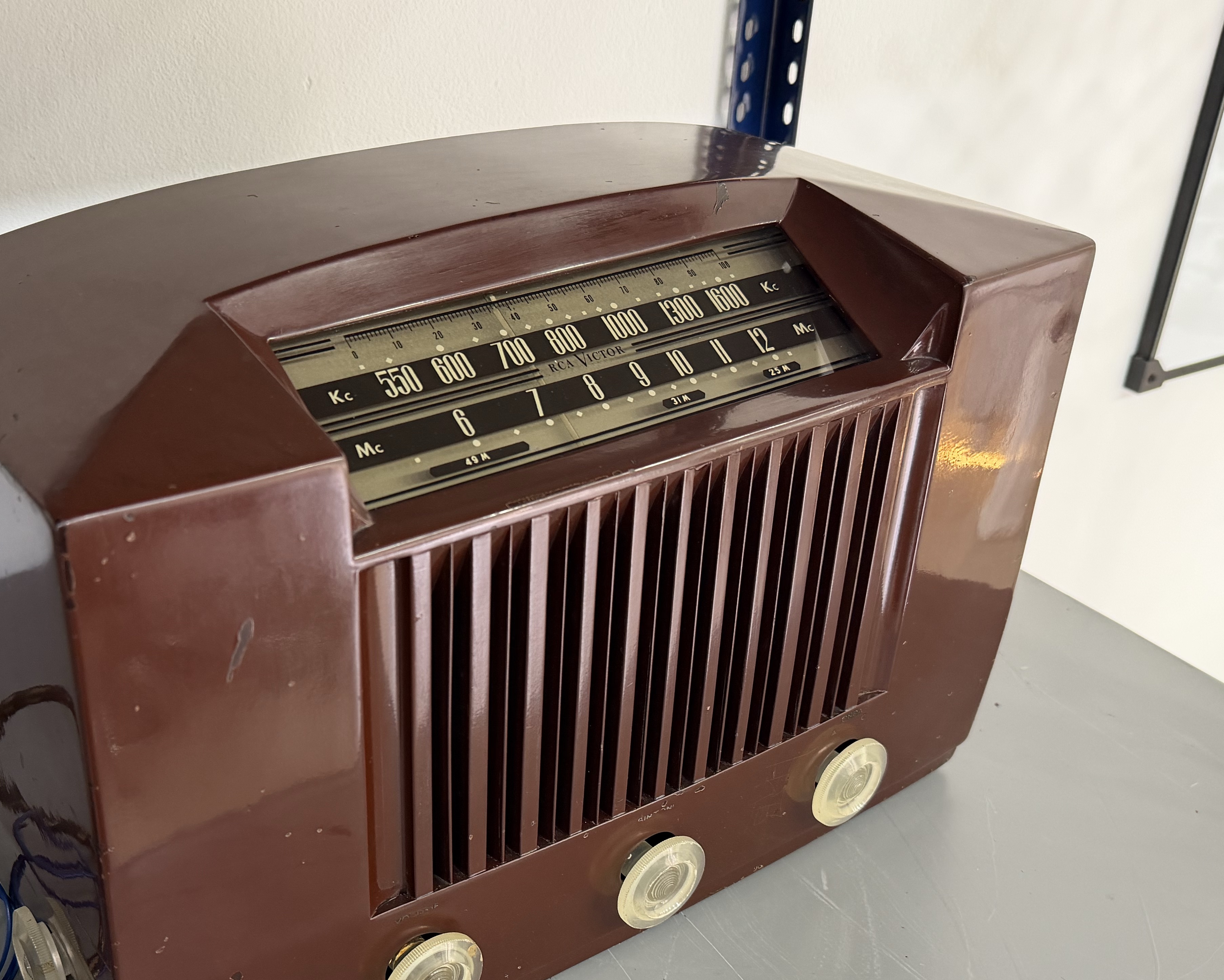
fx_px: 1340
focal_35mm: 37
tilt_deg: -33.1
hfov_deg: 48.5
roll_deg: +1.2
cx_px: 436
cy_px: 617
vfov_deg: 39.8
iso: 250
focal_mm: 6.76
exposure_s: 1/50
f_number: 1.78
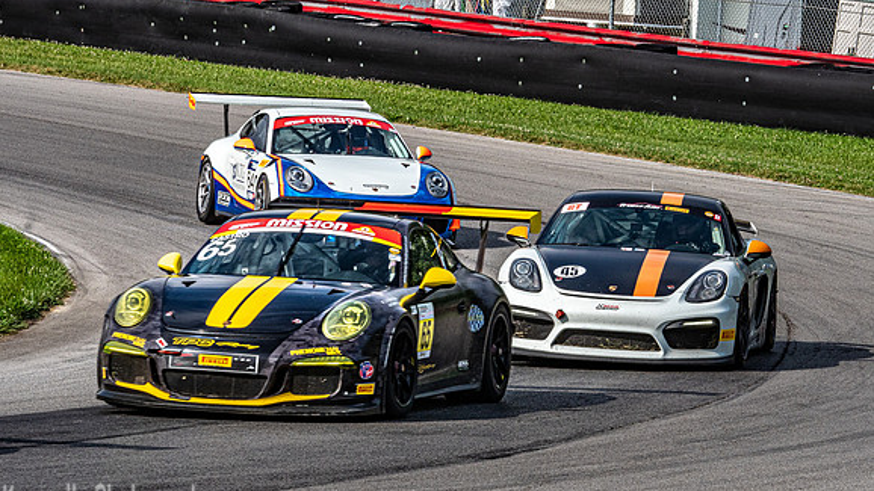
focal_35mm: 328
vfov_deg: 3.7
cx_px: 437
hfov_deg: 6.6
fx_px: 7601
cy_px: 205
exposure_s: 1/500
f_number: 14
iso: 400
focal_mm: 150
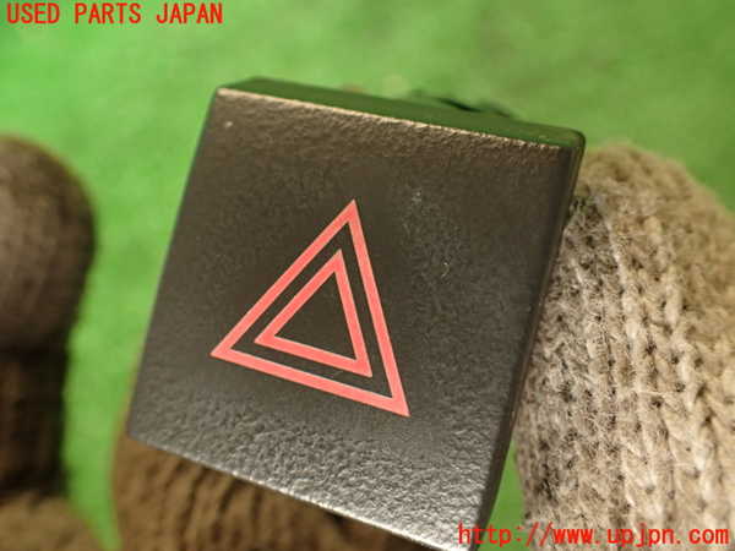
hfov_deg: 56.8
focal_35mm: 32
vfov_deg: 44.2
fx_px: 679
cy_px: 276
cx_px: 368
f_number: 2.4
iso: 200
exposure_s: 1/30
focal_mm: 5.79
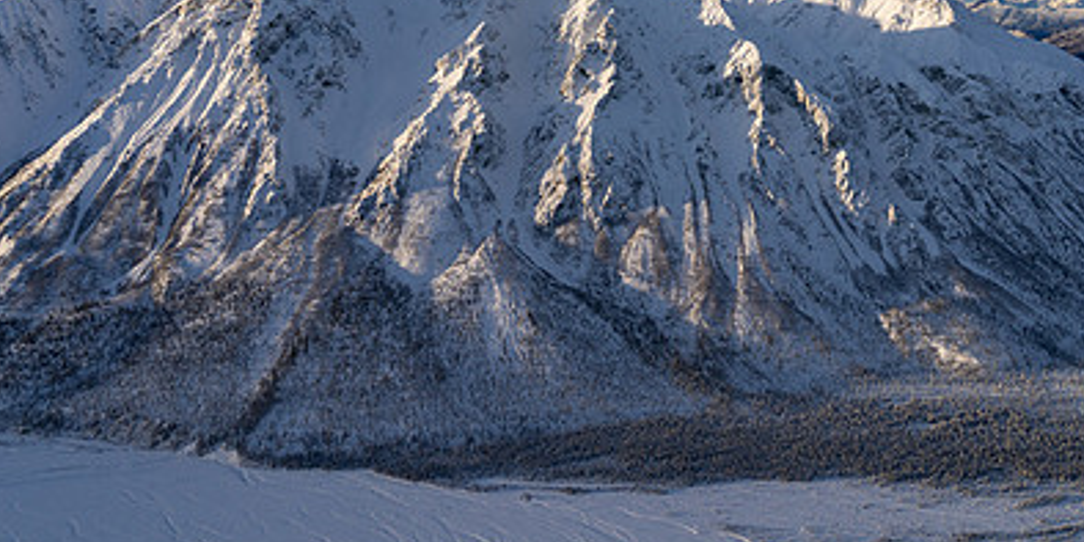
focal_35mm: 38
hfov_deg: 53.9
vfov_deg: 27.5
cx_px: 600
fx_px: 1064
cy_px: 51
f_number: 11
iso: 320
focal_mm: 24
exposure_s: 1/640
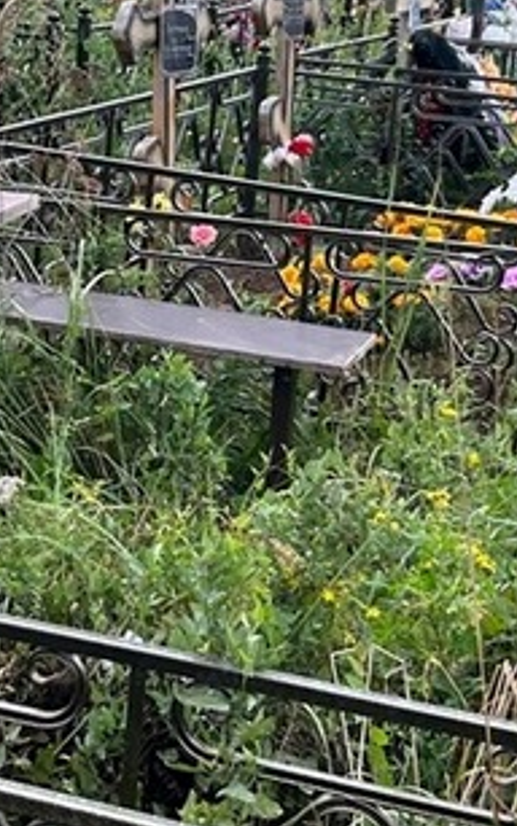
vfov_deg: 22.5
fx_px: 2073
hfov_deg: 14.2
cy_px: 352
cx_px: 132
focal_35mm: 92
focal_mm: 5.7
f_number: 1.5
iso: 50
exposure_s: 1/718
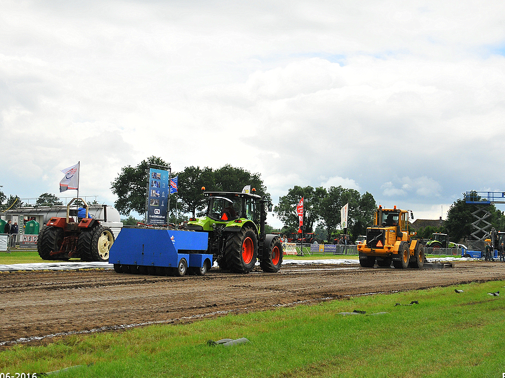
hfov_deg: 29.4
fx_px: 963
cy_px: 191
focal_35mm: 66
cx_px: 270
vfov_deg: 22.2
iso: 500
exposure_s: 1/3200
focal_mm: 40
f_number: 5
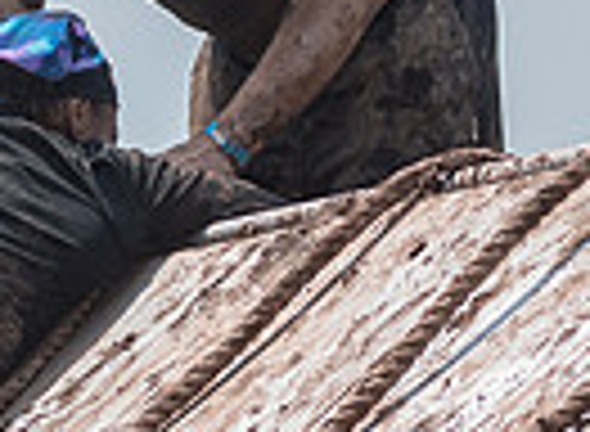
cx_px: 109
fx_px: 10075
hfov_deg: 3.4
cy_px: 305
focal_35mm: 596
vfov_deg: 2.5
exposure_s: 1/2000
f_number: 5
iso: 250
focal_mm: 92
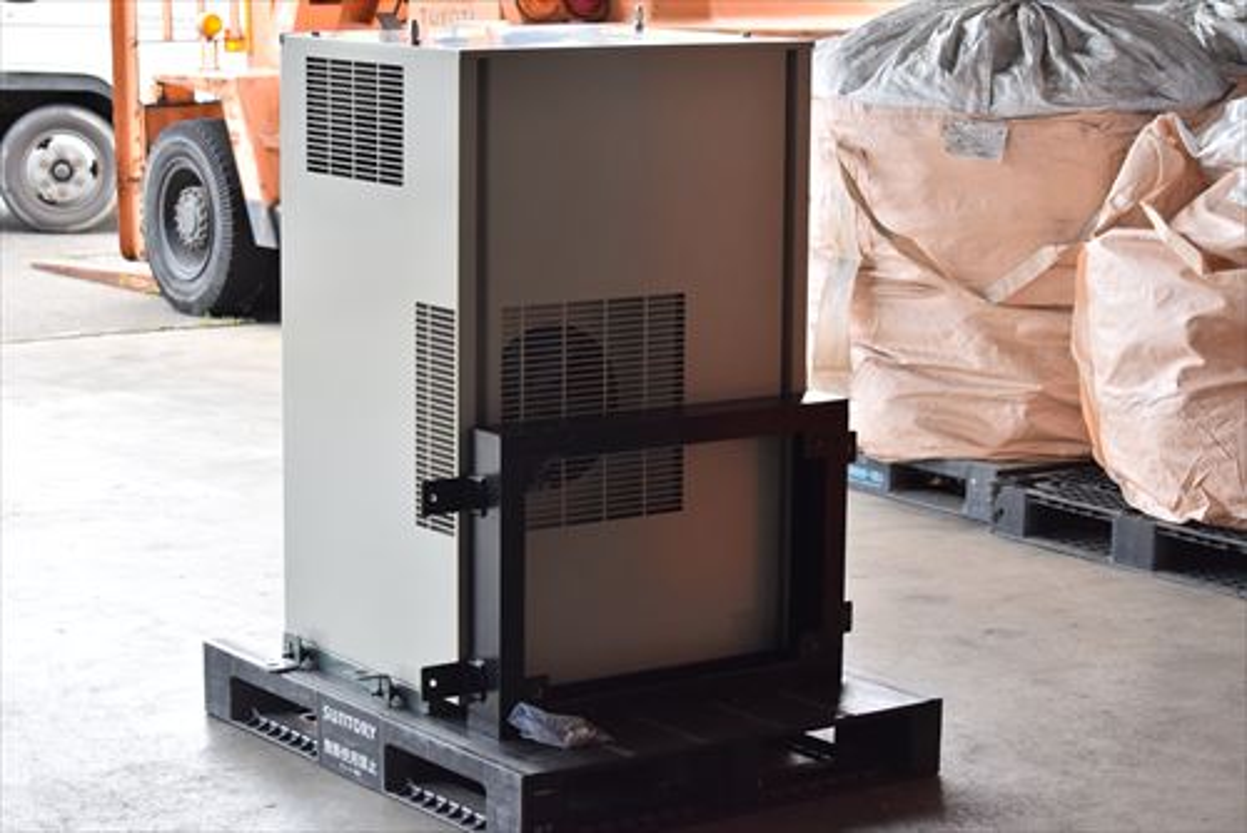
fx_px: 2859
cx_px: 624
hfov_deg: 24.6
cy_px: 416
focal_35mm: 82
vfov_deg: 16.6
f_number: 6.3
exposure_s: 1/160
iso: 1250
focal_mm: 55
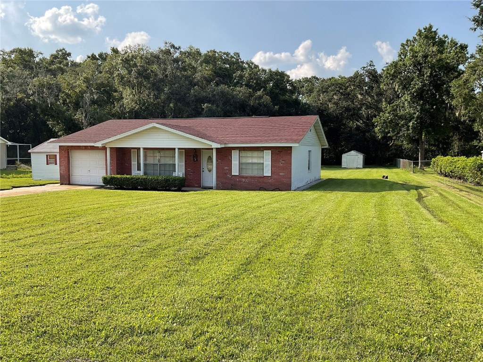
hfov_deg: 61.7
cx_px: 242
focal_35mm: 29
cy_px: 181
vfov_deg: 48.2
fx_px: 405
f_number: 1.8
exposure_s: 1/1144
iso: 16
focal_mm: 3
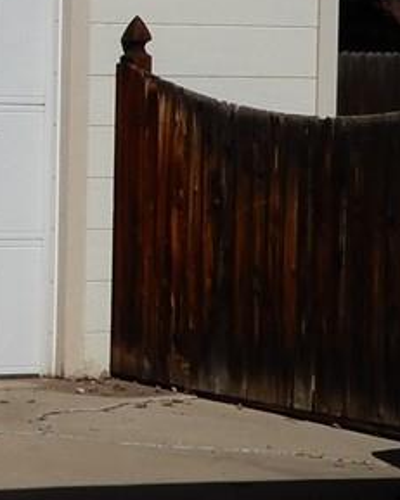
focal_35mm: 227
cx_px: -398
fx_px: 3361
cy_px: 99
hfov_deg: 6.6
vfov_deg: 8.5
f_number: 5
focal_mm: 7.5
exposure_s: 1/1600
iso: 80
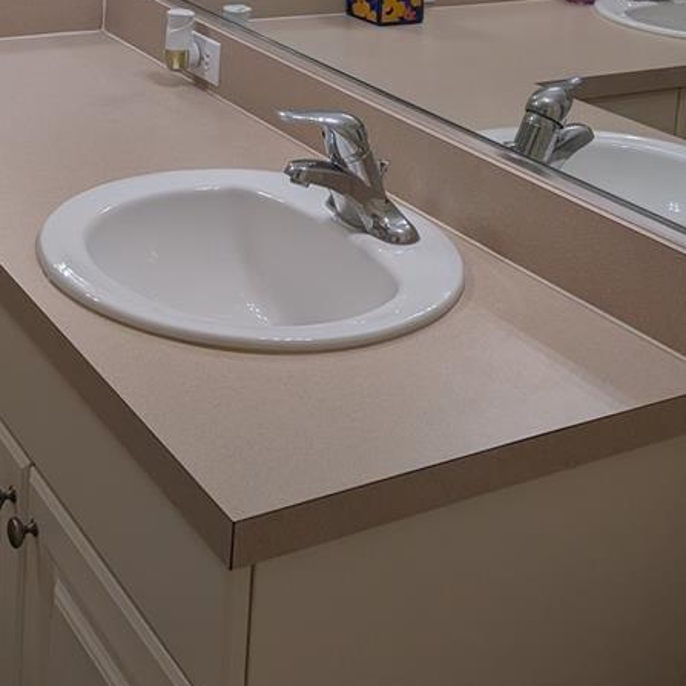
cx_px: 176
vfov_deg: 26.9
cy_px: -117
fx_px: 1278
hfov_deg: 29.6
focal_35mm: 57
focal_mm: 6.9
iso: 37
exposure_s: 1/120
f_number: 1.68
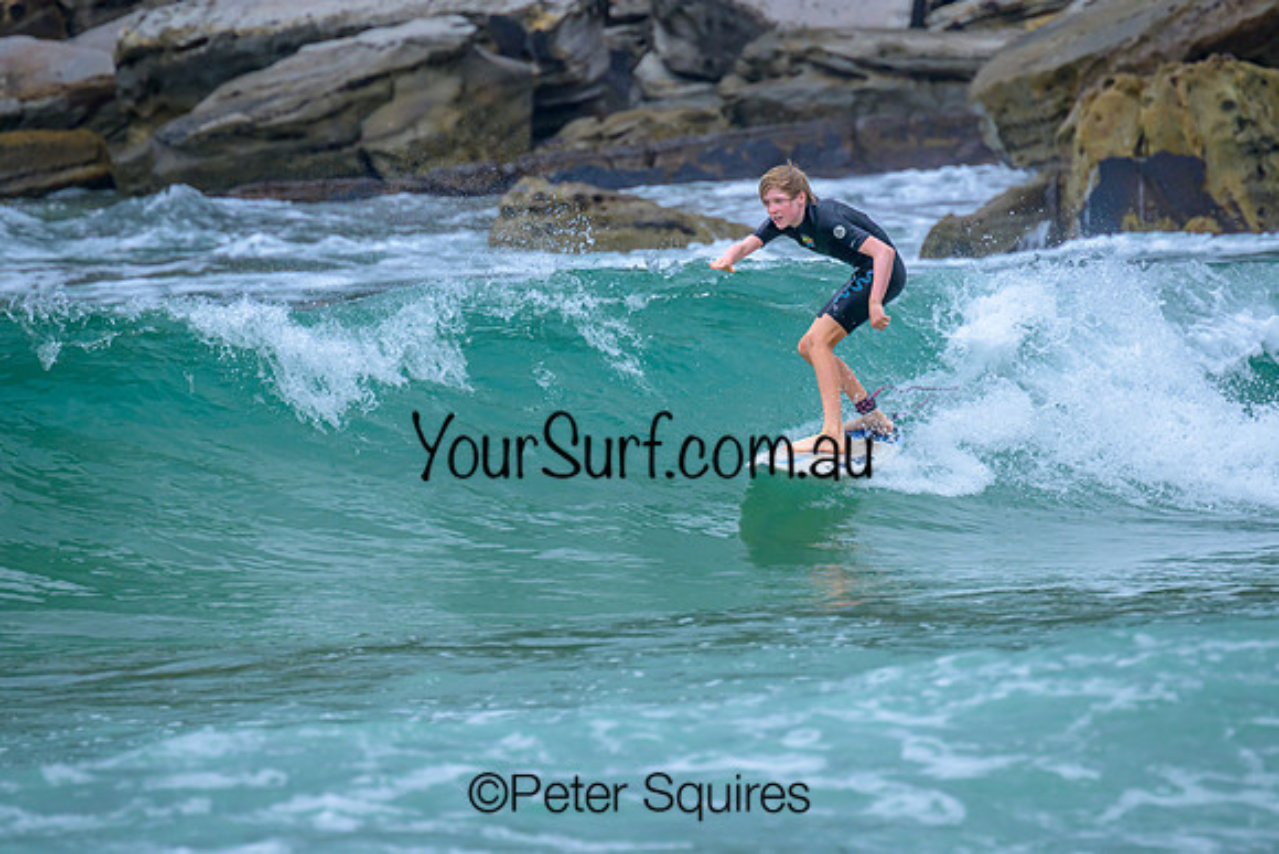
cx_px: 680
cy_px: 414
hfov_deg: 2.7
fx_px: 27272
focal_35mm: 767
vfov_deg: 1.8
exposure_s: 1/2000
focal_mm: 560
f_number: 8
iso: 900
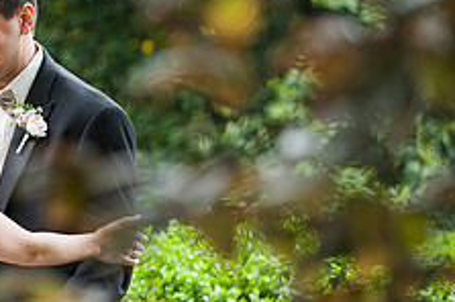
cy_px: 135
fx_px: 4430
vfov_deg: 3.9
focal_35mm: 351
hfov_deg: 5.9
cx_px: -59
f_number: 2.8
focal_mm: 135
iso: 800
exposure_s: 1/1000
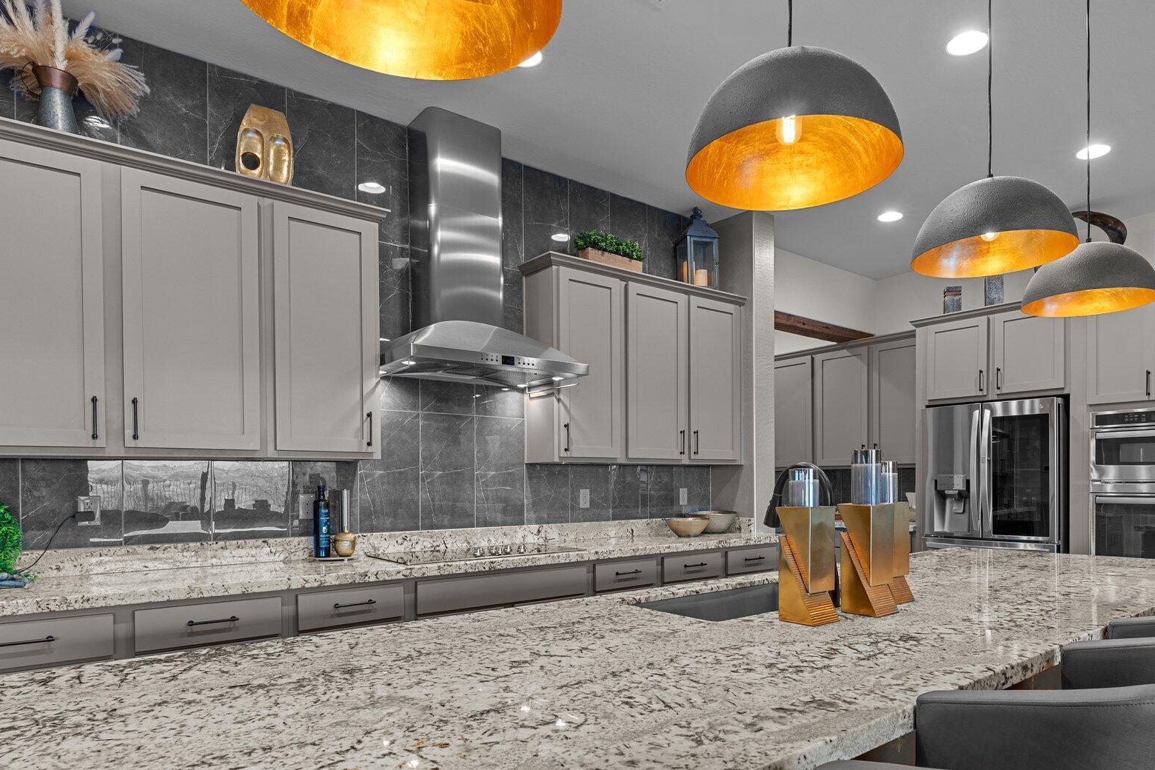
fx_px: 707
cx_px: 648
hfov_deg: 78.1
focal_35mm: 22
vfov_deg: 56.3
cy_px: 488
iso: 400
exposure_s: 1/2
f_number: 8
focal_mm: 16.8
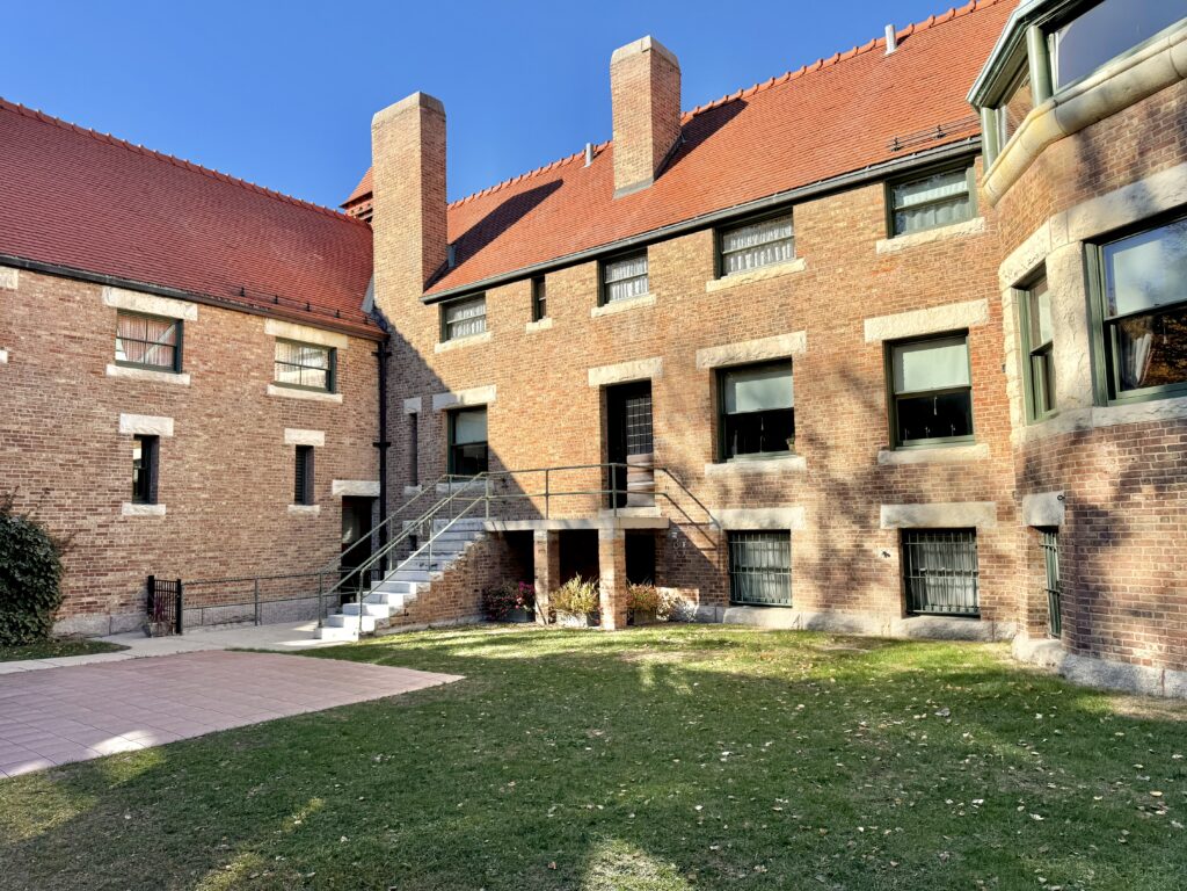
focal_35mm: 24
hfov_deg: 71.6
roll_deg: +0.3
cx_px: 594
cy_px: 446
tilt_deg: +6.7
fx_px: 823
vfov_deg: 56.8
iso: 80
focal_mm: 6.76
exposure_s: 1/2833
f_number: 1.78
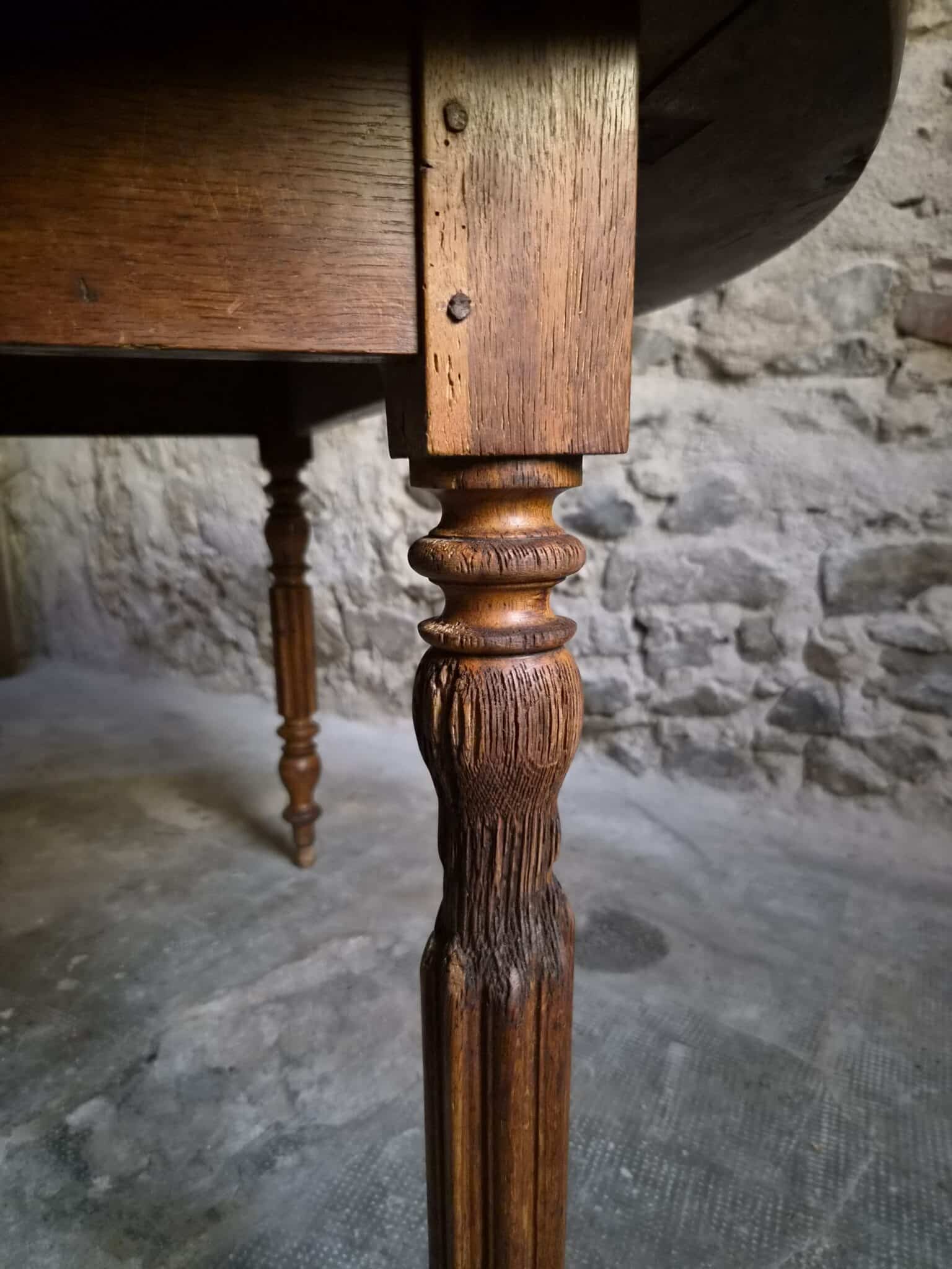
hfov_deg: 58.9
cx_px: 476
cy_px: 634
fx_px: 843
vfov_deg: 73.9
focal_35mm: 23
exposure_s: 1/100
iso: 2000
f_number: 1.8
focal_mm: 5.4
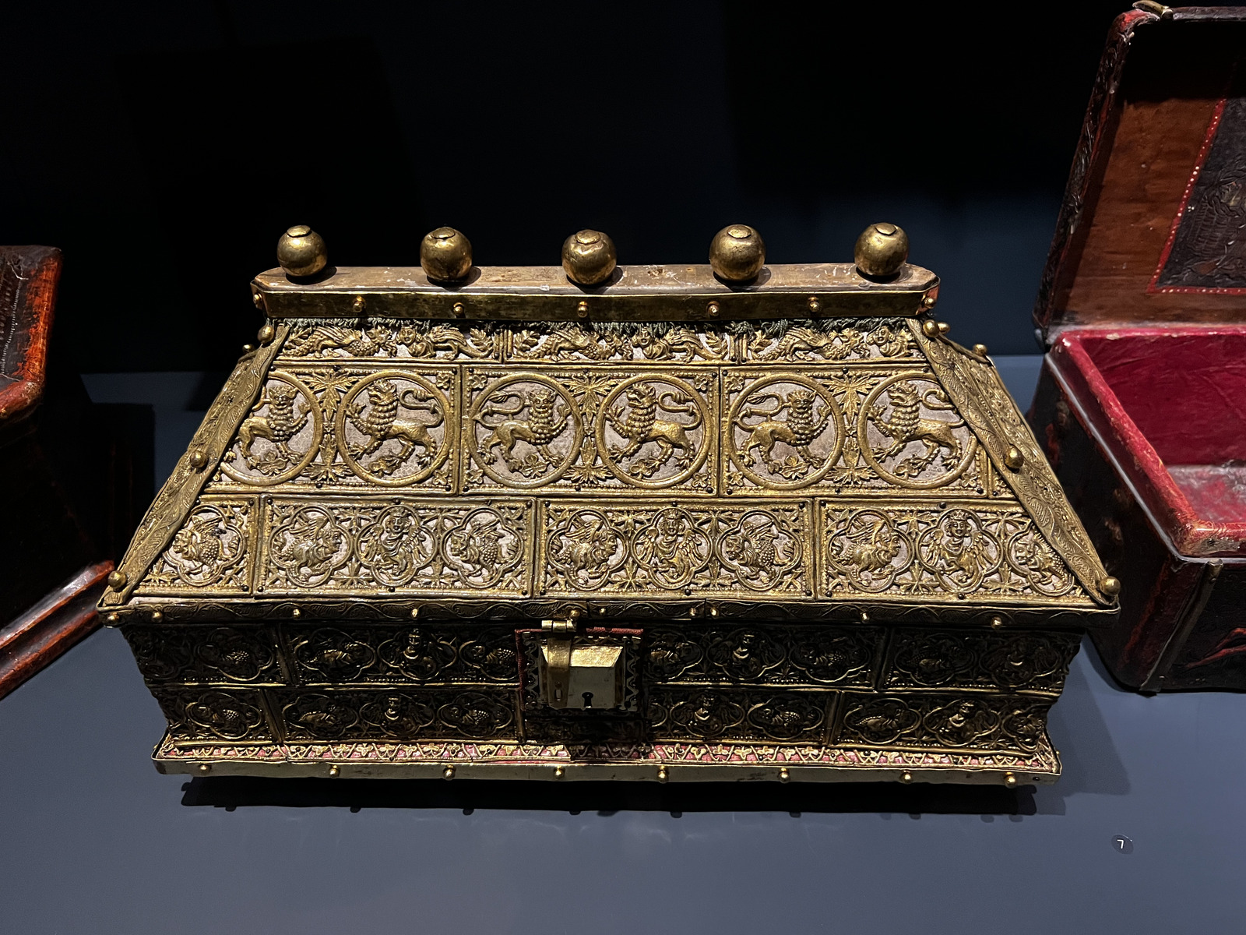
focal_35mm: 26
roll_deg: +1.6
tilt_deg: -39.3
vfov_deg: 53.1
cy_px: 468
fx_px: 936
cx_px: 623
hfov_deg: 67.3
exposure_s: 1/50
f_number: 1.5
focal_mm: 5.7
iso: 500
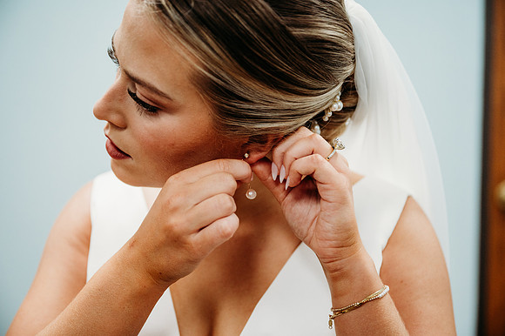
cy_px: 168
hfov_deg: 40.4
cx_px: 252
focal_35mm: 49
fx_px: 687
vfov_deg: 27.5
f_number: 3.2
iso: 2000
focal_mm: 49
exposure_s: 1/320
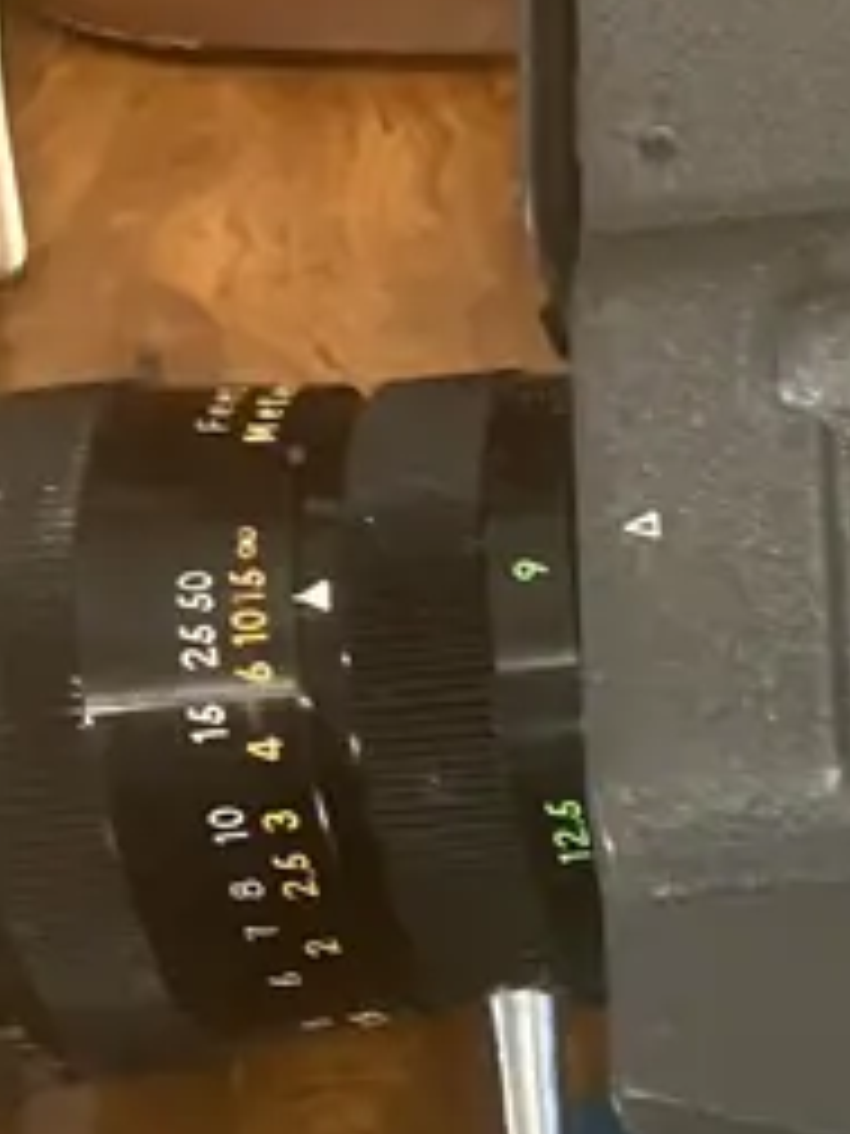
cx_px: 1363
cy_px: 1467
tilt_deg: -76.7
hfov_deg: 12.2
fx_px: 3732
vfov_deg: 16.4
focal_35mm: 114
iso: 320
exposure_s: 1/33
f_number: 1.8
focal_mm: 3.99
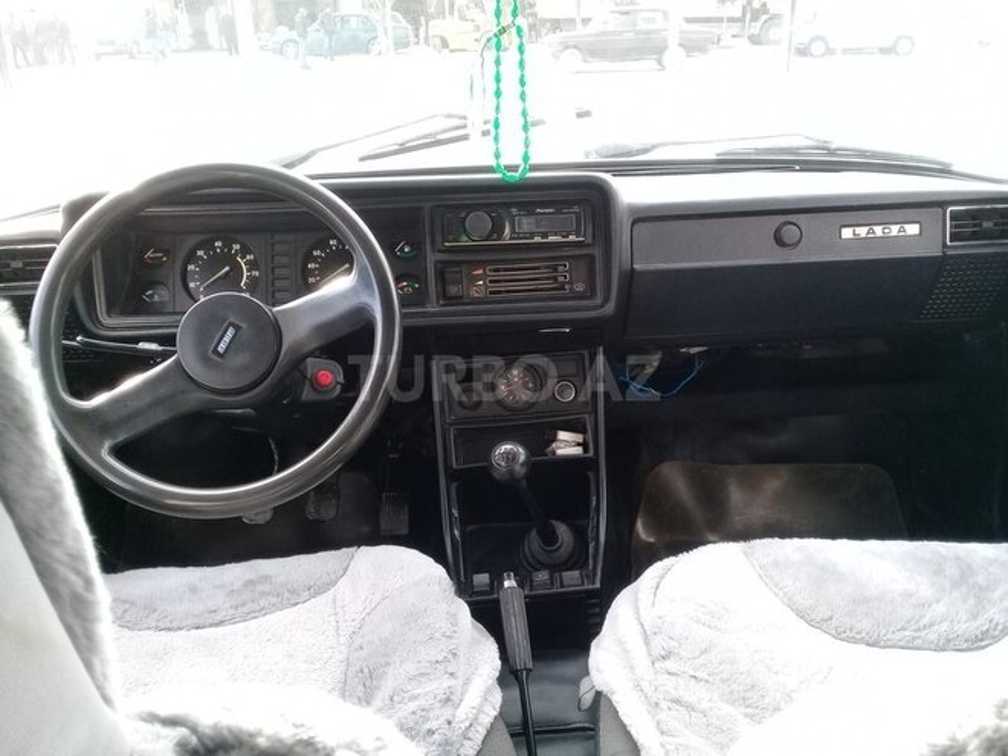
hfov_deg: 58.4
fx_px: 903
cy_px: 378
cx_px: 504
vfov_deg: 45.4
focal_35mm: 31
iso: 80
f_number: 2.2
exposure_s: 1/100
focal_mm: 3.3
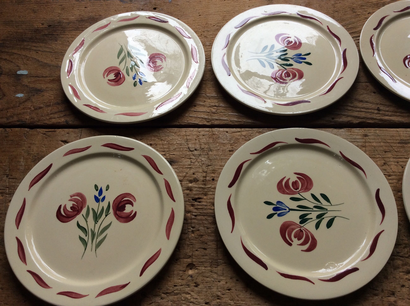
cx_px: 205
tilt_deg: -62.6
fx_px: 378
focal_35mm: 32
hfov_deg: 56.9
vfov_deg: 44.1
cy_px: 153
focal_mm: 3.3
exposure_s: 1/161
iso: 32
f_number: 2.4
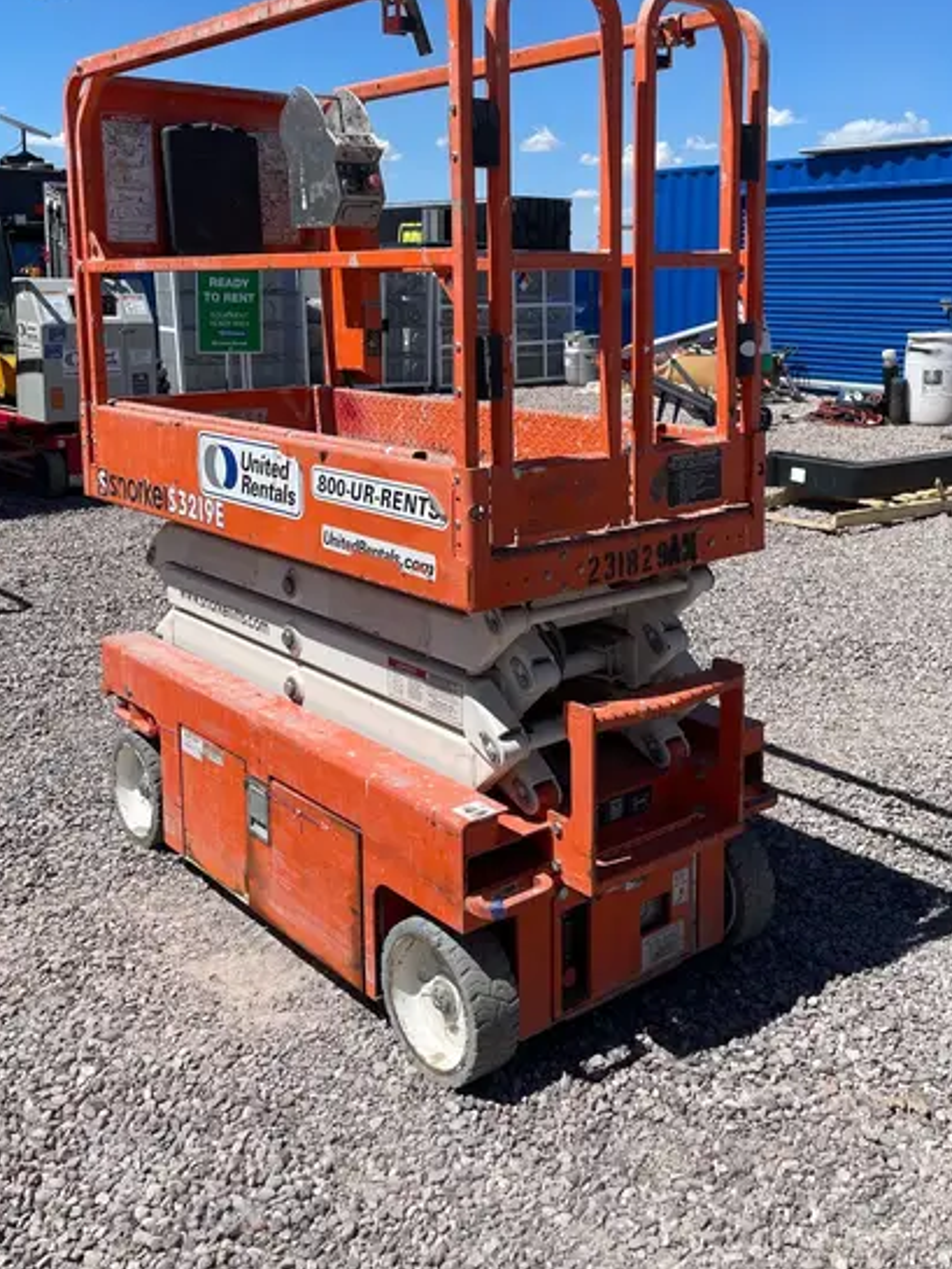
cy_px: 474
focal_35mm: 35
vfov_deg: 52.0
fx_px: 1283
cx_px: 517
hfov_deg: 40.7
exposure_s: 1/4464
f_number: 1.6
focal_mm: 4.2
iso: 32
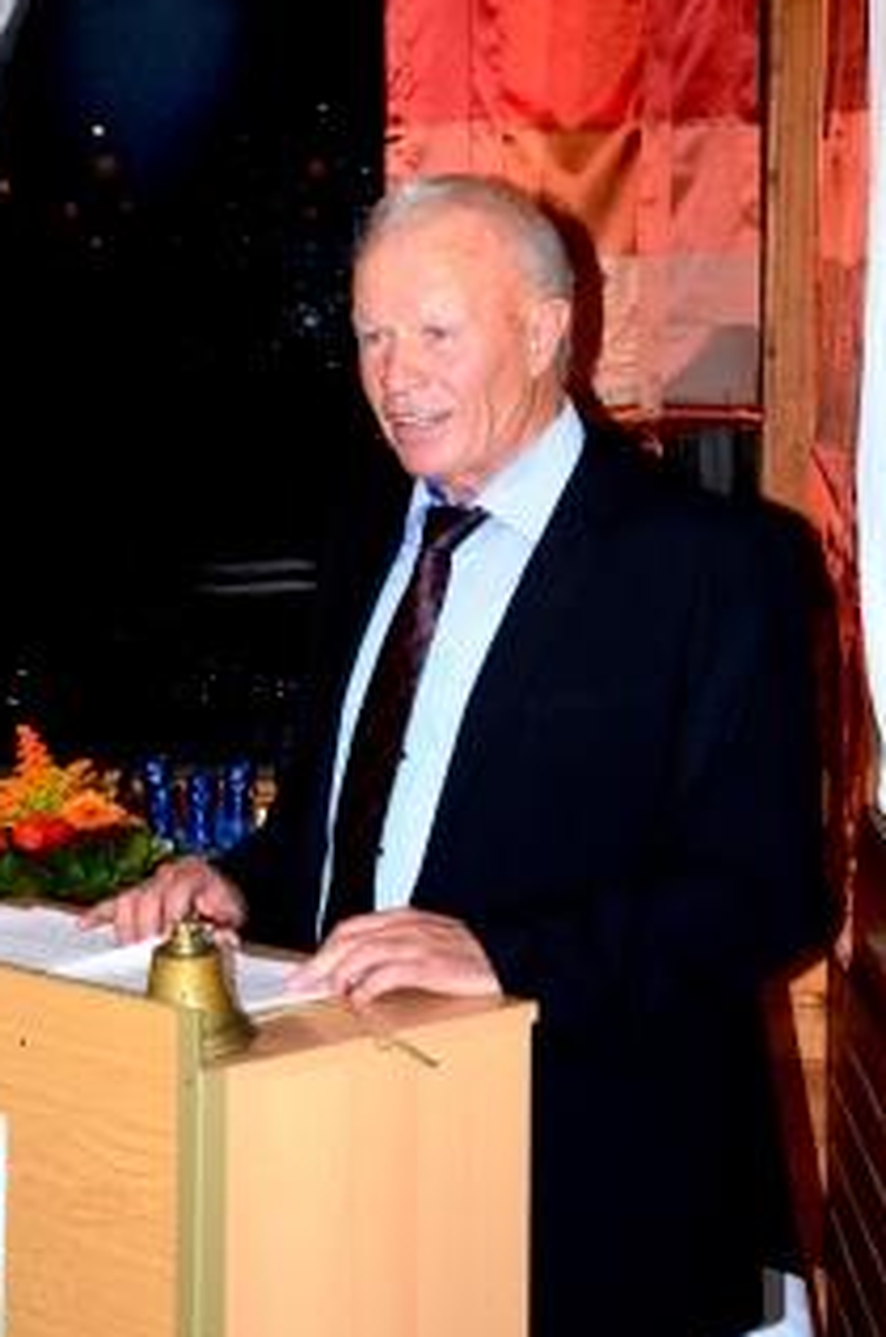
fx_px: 3300
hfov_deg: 15.3
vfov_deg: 22.8
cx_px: 437
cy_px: 472
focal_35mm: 89
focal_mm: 42
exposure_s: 1/60
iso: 800
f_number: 4.8
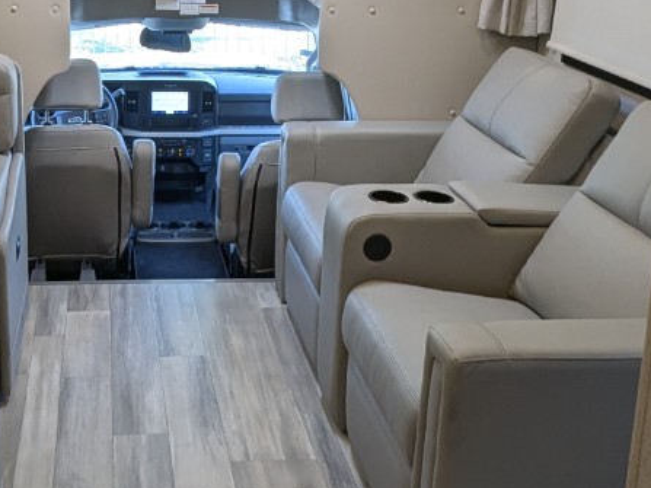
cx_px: 143
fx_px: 940
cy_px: 83
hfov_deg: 37.0
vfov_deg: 28.3
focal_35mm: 50
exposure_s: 1/64.1
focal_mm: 2.35
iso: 67
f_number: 2.2
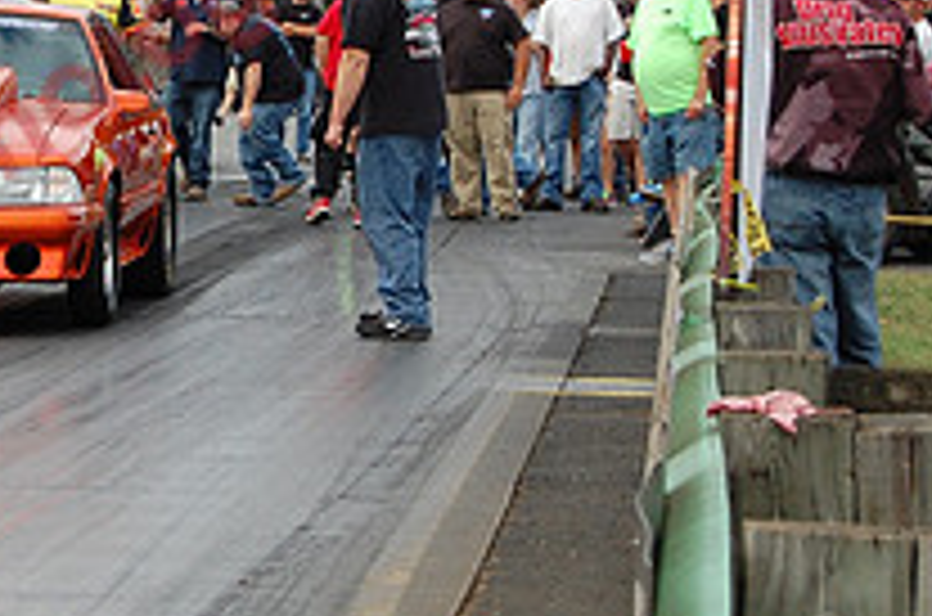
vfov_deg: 6.2
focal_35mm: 219
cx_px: -23
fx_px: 5657
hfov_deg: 9.3
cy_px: 184
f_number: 5.6
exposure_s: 1/640
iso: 400
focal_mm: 52
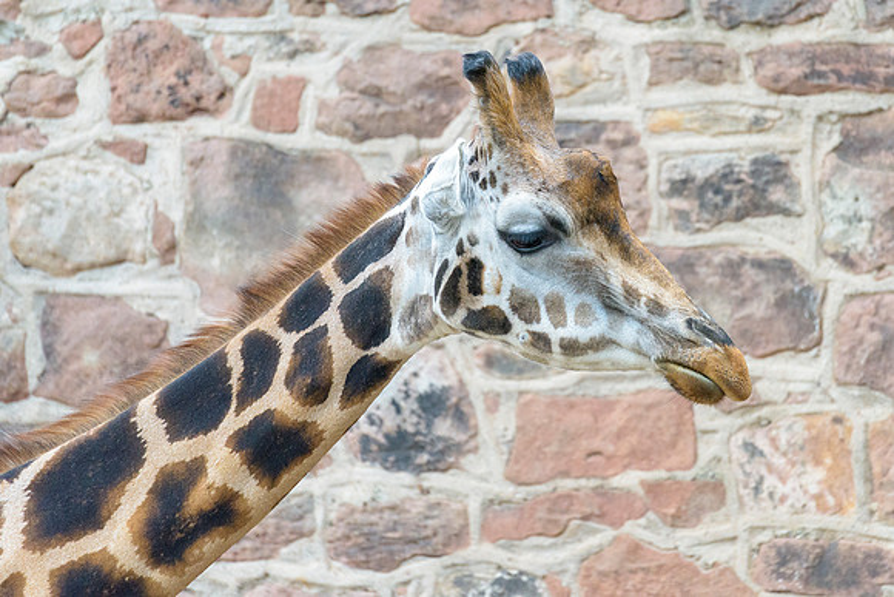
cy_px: 221
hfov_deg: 3.7
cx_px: 595
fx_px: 13945
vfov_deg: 2.5
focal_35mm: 561
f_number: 5.6
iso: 2500
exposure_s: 1/800
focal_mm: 400
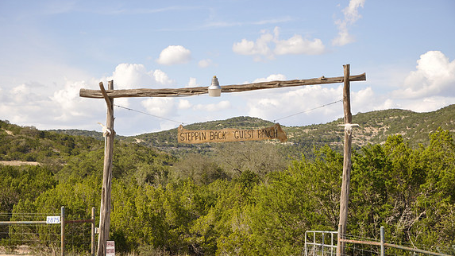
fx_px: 863
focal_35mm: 72
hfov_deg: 29.5
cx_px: 227
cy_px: 147
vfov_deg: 16.8
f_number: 6.3
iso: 200
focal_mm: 45
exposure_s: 1/160
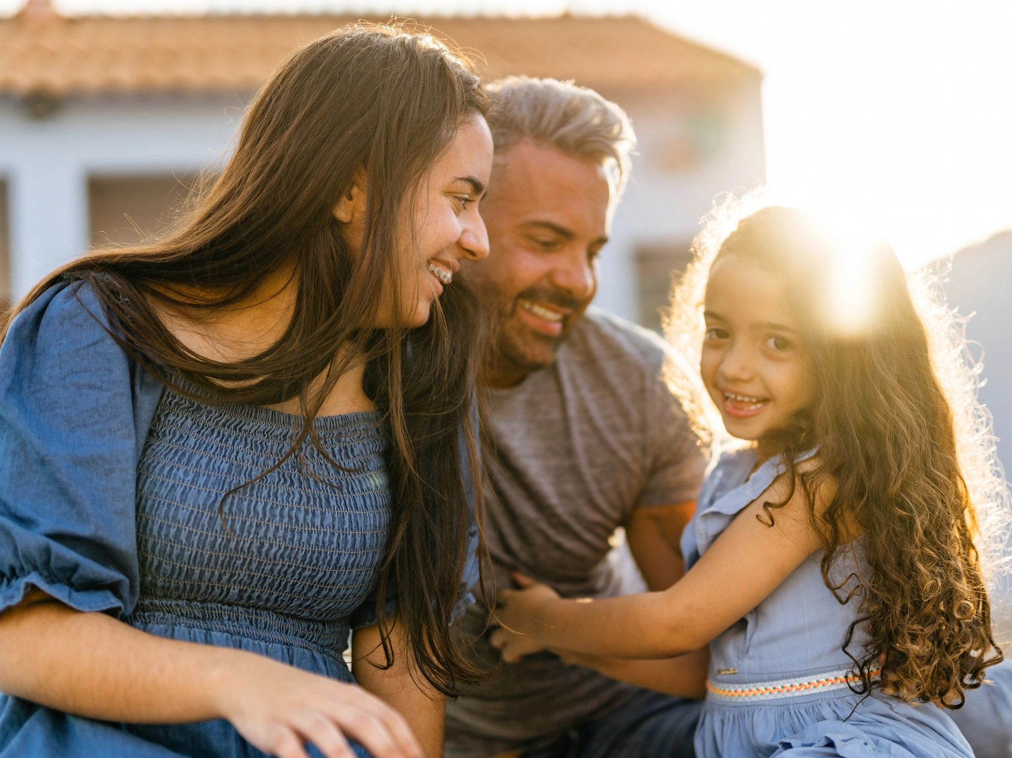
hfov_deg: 34.9
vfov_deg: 26.6
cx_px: 570
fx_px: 1608
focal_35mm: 55
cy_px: 375
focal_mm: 50
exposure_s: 1/2500
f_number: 1.4
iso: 64
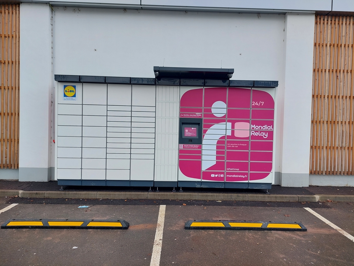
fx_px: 245
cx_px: 177
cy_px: 133
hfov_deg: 71.6
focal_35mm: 24
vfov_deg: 56.8
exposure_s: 1/227
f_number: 1.8
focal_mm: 5.23
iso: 40
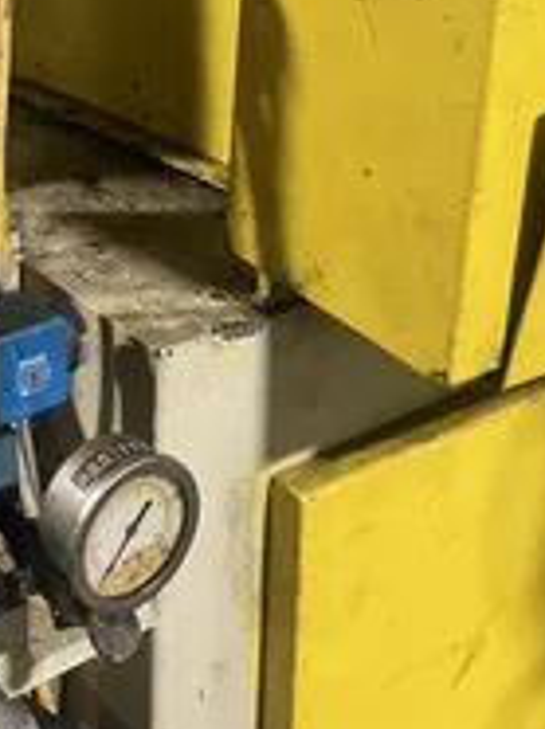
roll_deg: +1.7
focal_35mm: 56
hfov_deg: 24.8
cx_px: -4
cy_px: -31
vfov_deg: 31.3
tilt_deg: -8.6
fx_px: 1178
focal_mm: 5.7
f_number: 1.5
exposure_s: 1/40
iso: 500
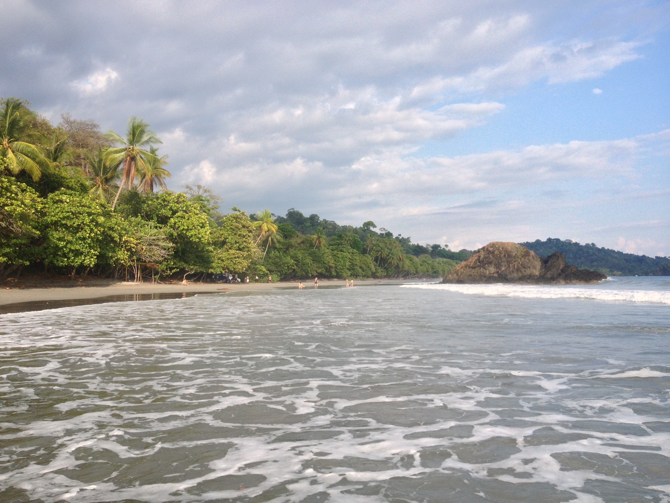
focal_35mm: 35
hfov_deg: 52.6
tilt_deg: -0.5
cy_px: 252
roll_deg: +1.9
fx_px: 677
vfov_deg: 40.7
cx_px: 335
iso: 50
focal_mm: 4.28
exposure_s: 1/1346
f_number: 2.4
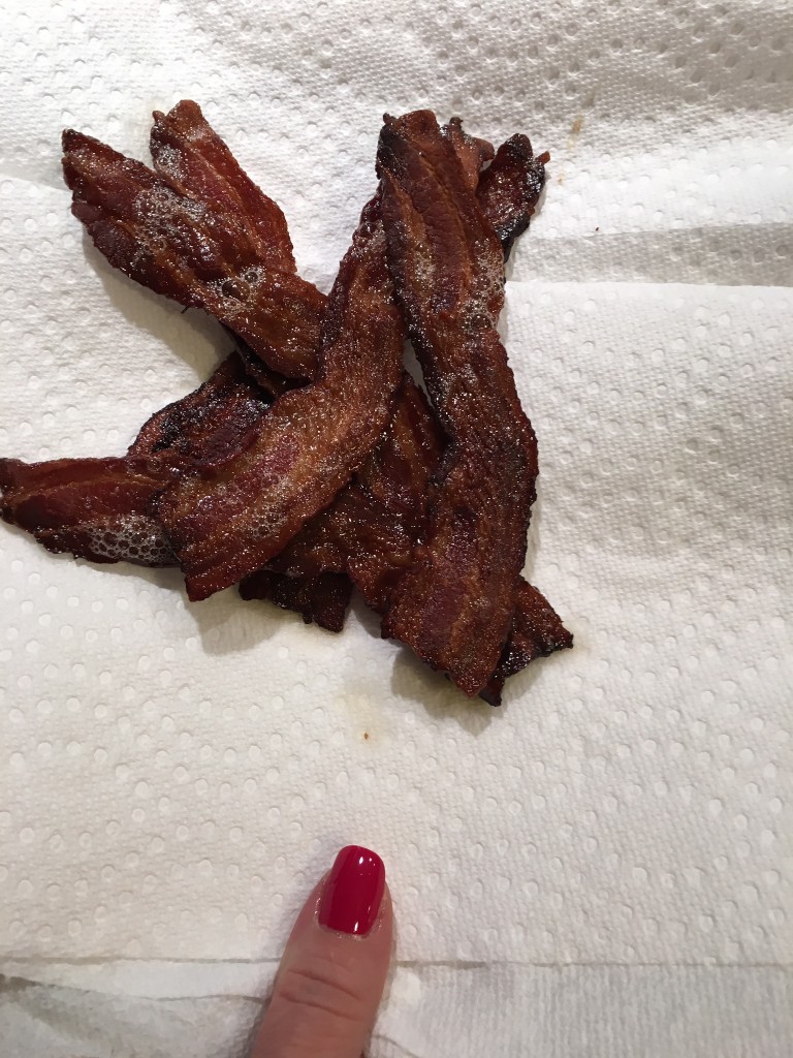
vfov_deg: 61.7
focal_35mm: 29
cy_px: 529
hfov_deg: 48.2
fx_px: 886
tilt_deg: -53.8
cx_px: 396
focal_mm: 4.15
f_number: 2.2
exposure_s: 1/30
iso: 50
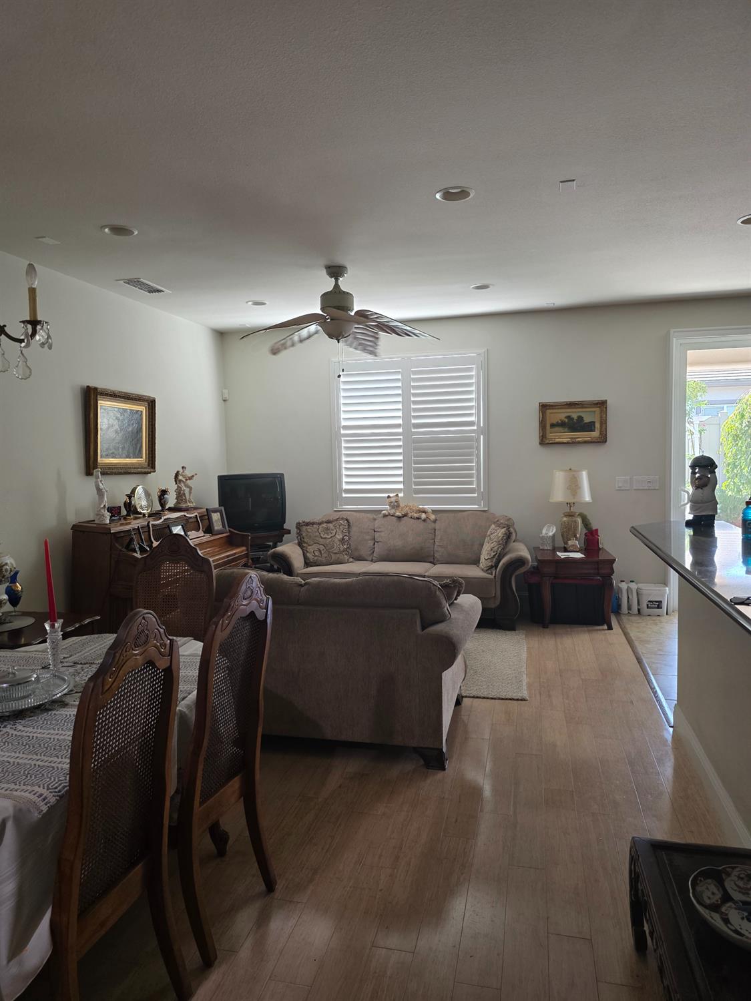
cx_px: 376
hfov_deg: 58.9
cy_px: 500
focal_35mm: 23
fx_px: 665
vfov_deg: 73.9
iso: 320
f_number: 1.7
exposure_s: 1/120
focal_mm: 6.3
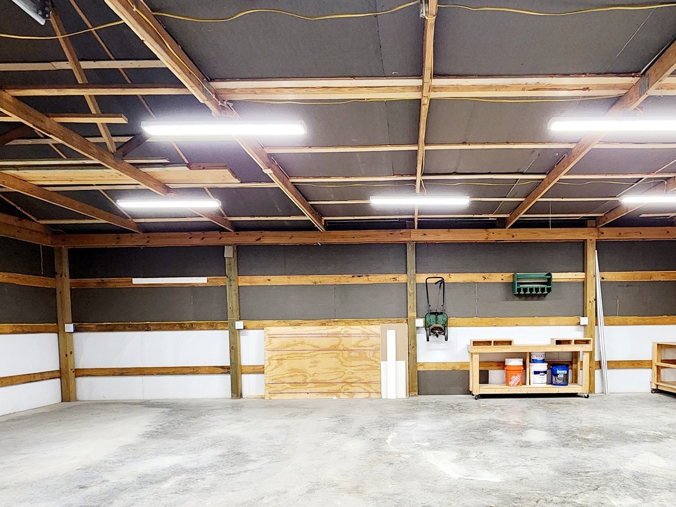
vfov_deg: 59.3
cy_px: 350
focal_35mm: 22
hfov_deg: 75.4
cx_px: 412
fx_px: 430
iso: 400
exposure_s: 1/60.2
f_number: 2.2
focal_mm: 2.2
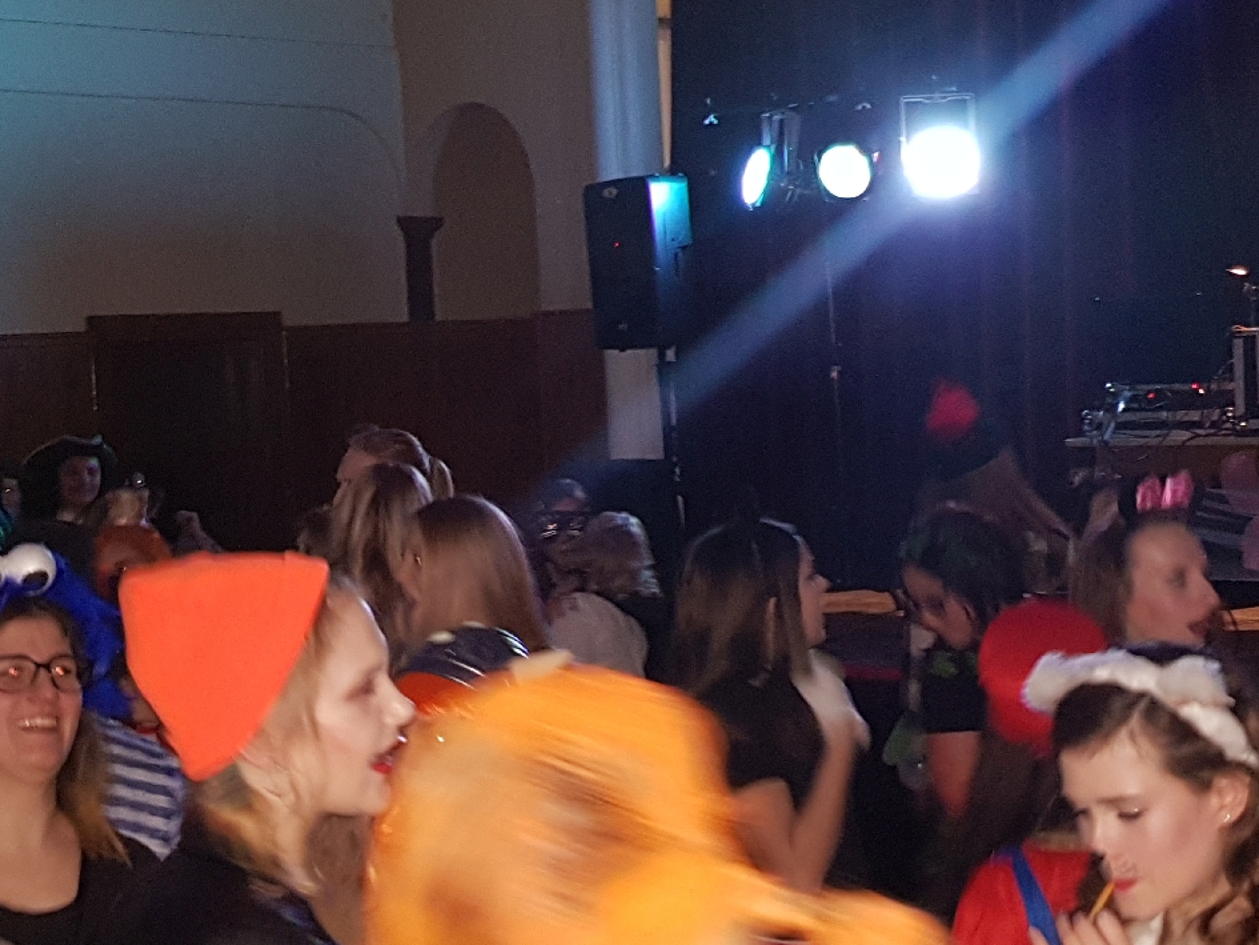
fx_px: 1200
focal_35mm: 33
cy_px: 453
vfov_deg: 42.9
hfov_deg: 55.2
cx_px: 548
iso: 250
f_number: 1.7
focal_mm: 4.2
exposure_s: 1/10
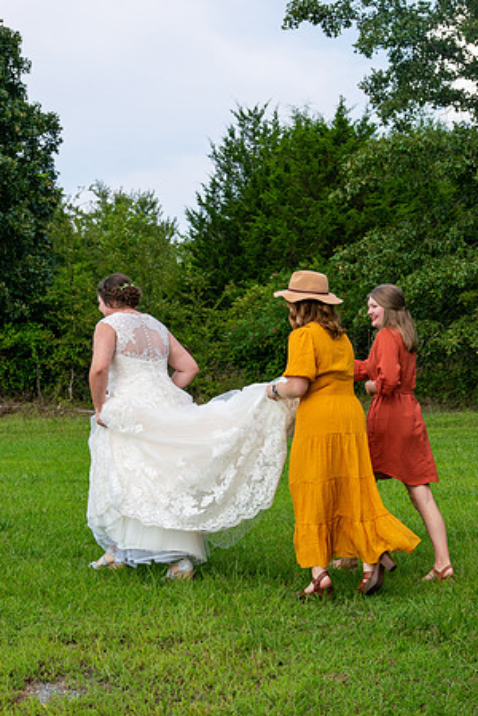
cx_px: 239
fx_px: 1643
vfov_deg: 24.6
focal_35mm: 82
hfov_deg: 16.6
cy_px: 358
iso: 200
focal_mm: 55
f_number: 9
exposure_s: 1/320
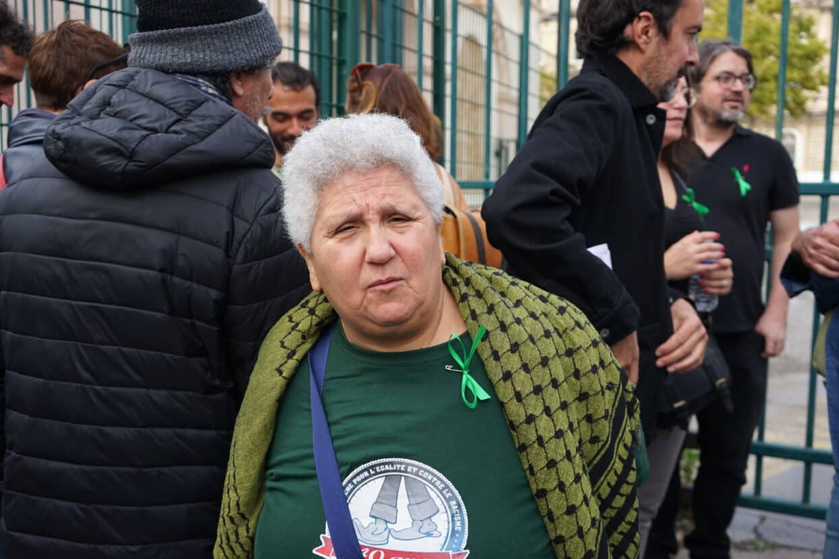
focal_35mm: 33
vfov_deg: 40.0
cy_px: 275
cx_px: 416
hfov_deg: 57.2
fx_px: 769
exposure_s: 1/500
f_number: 4.5
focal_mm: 32
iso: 500
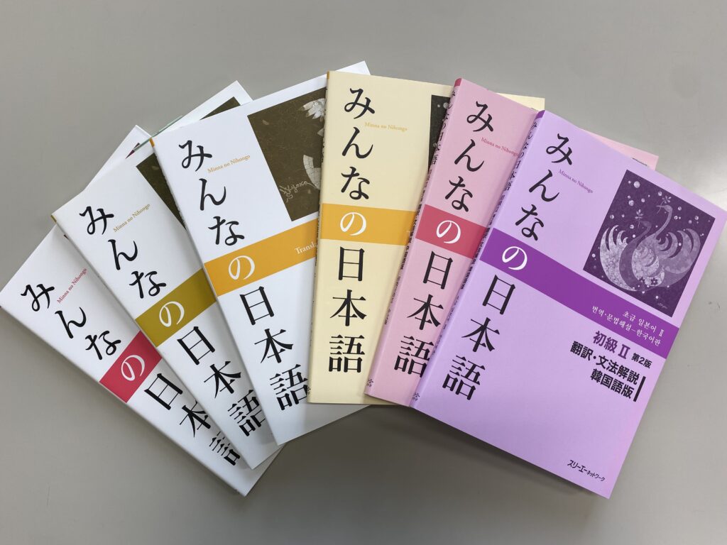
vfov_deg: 53.1
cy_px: 272
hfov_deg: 67.3
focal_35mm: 26
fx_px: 546
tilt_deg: -88.4
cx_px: 364
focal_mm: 4.25
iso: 40
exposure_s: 1/100
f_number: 1.8
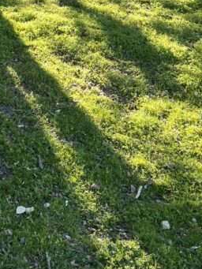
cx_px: 0
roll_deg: -0.1
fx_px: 607
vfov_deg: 22.4
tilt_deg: -7.1
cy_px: -80
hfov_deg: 18.4
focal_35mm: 78
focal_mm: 4.2
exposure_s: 1/278
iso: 32
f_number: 1.6
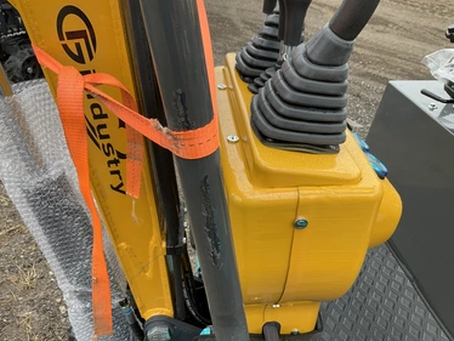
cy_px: 178
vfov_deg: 45.5
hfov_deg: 58.3
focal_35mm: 31
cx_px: 226
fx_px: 407
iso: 20
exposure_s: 1/180
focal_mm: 3
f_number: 1.8
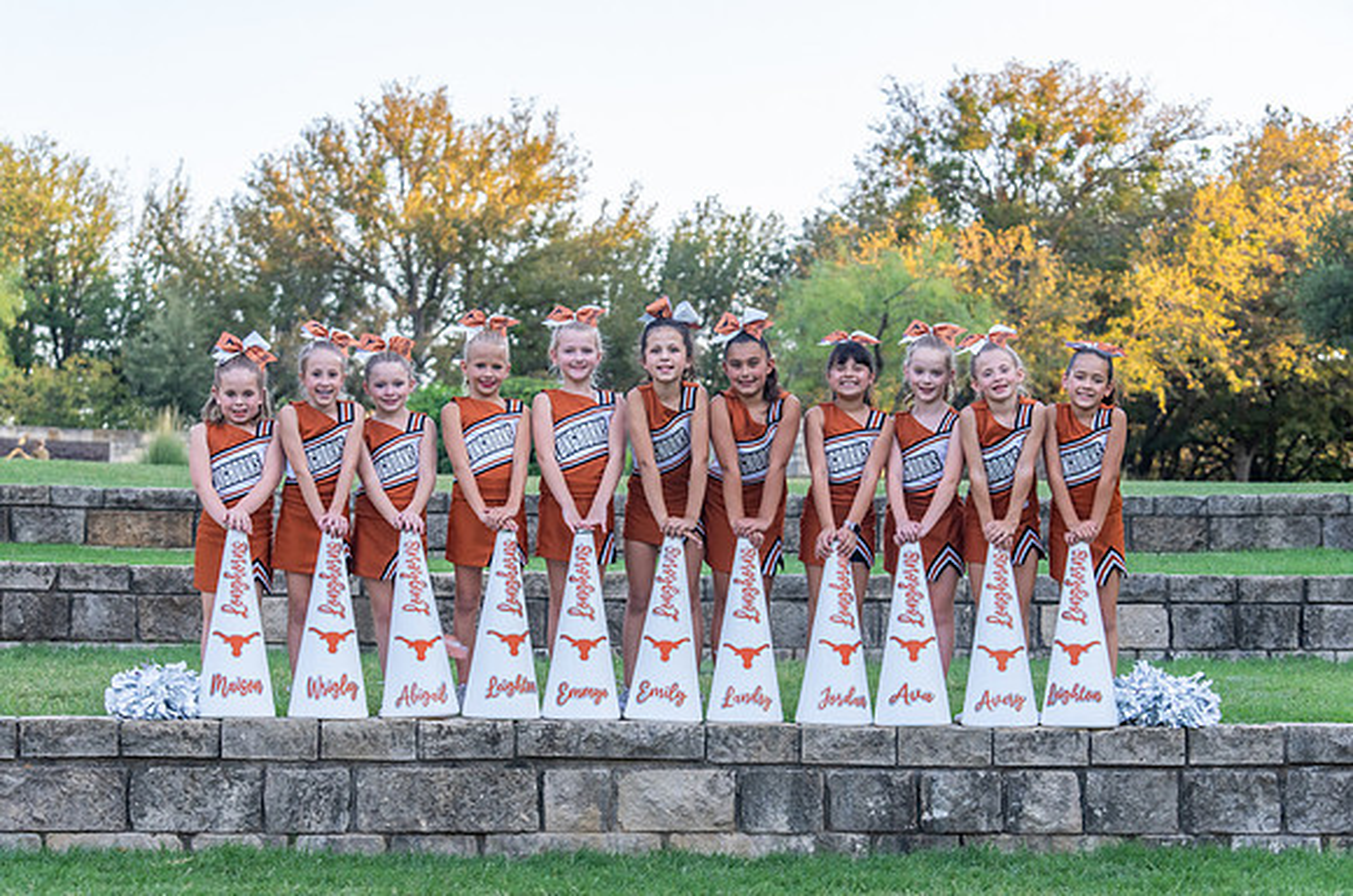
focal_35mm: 74
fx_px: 2763
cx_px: 648
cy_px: 471
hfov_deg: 27.5
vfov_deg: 18.4
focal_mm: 70
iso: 640
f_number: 4
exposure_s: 1/400
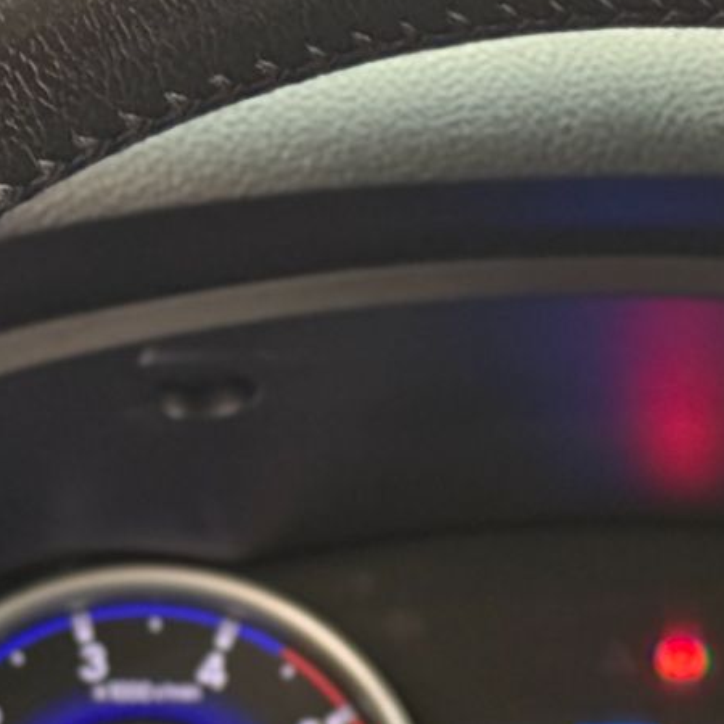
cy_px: 901
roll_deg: -1.8
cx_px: 690
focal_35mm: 181
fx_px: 4283
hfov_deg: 9.6
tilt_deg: -12.3
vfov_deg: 9.5
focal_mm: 6.76
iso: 500
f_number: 1.78
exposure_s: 1/30
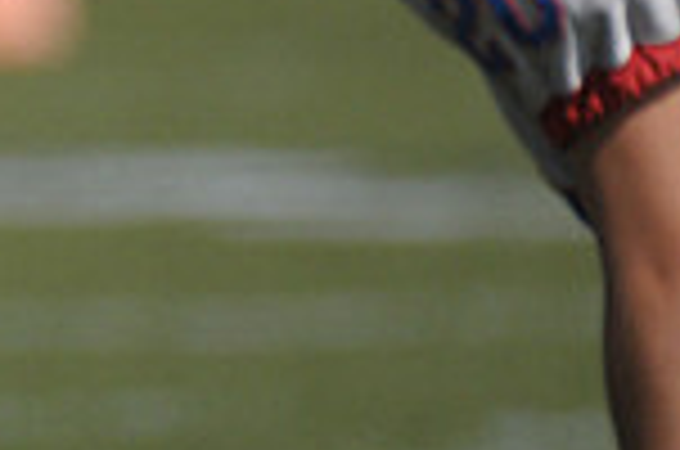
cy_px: -101
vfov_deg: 0.6
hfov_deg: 0.9
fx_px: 43466
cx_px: -576
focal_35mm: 2306
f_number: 4
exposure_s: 1/6400
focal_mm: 400
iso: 640
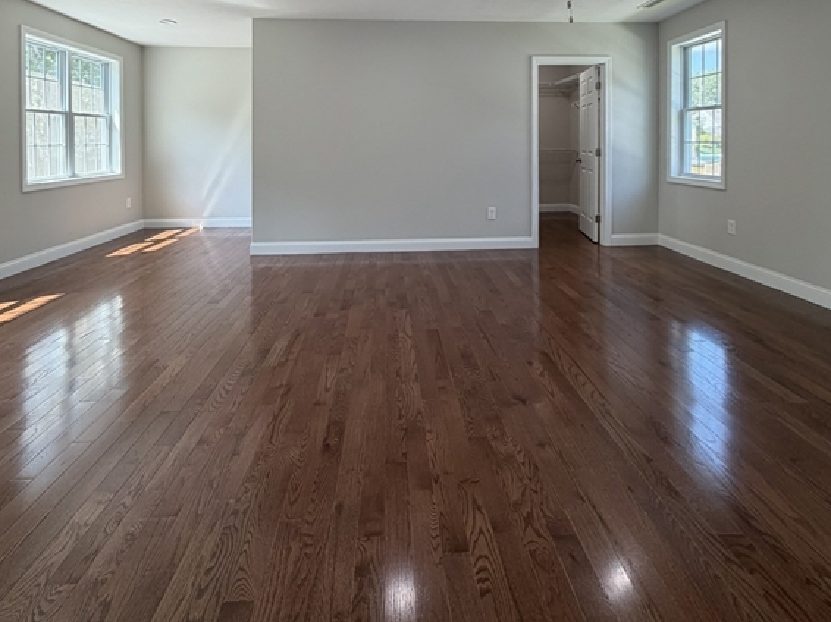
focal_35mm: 19
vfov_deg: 64.1
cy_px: 148
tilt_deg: +0.5
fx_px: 456
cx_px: 416
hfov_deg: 84.7
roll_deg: -0.7
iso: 125
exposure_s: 1/120
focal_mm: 2.22
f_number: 2.2
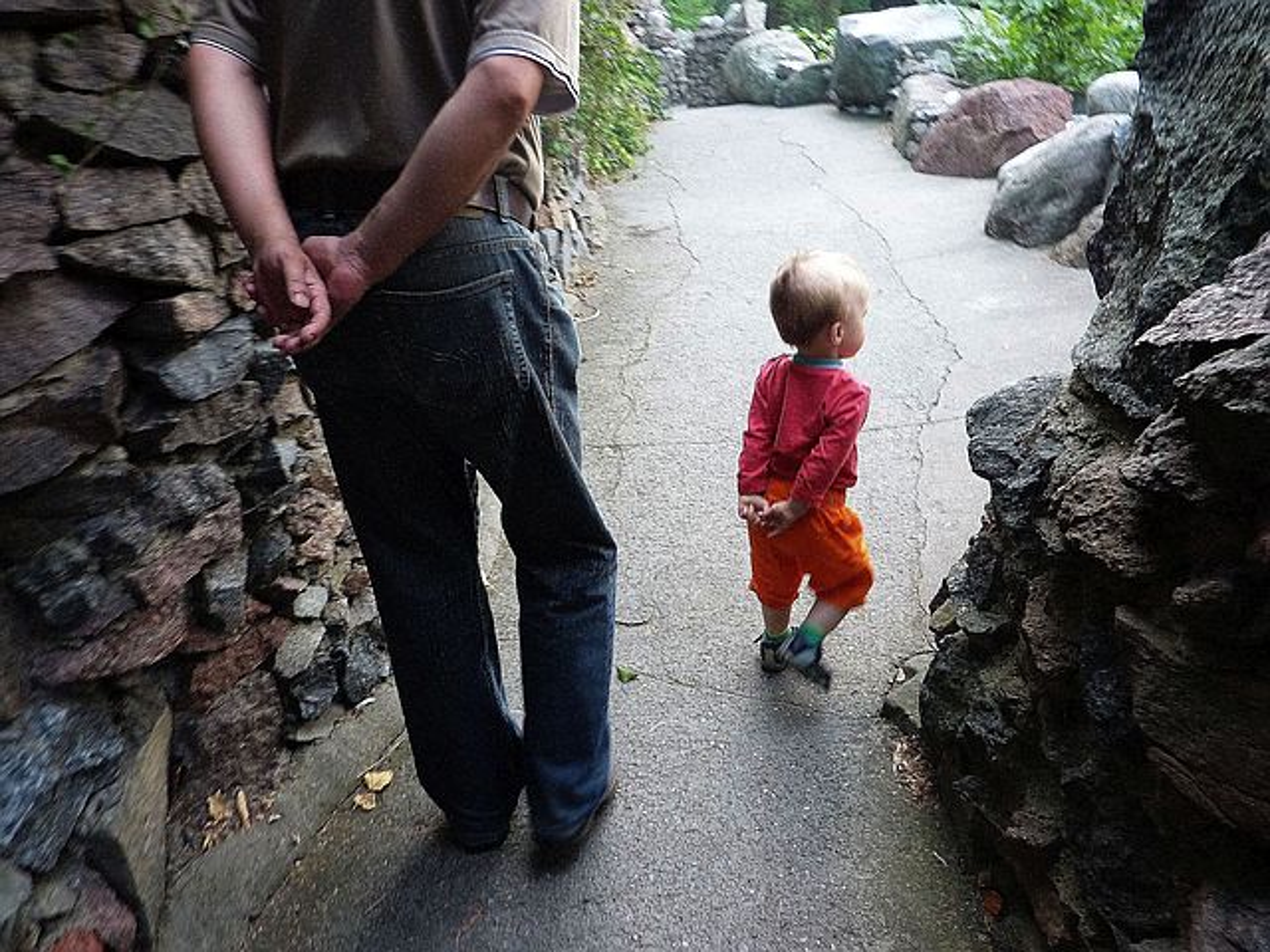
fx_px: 917
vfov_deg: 54.9
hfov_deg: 69.4
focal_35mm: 25
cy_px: 476
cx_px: 635
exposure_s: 1/60
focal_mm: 4.1
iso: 200
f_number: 3.3
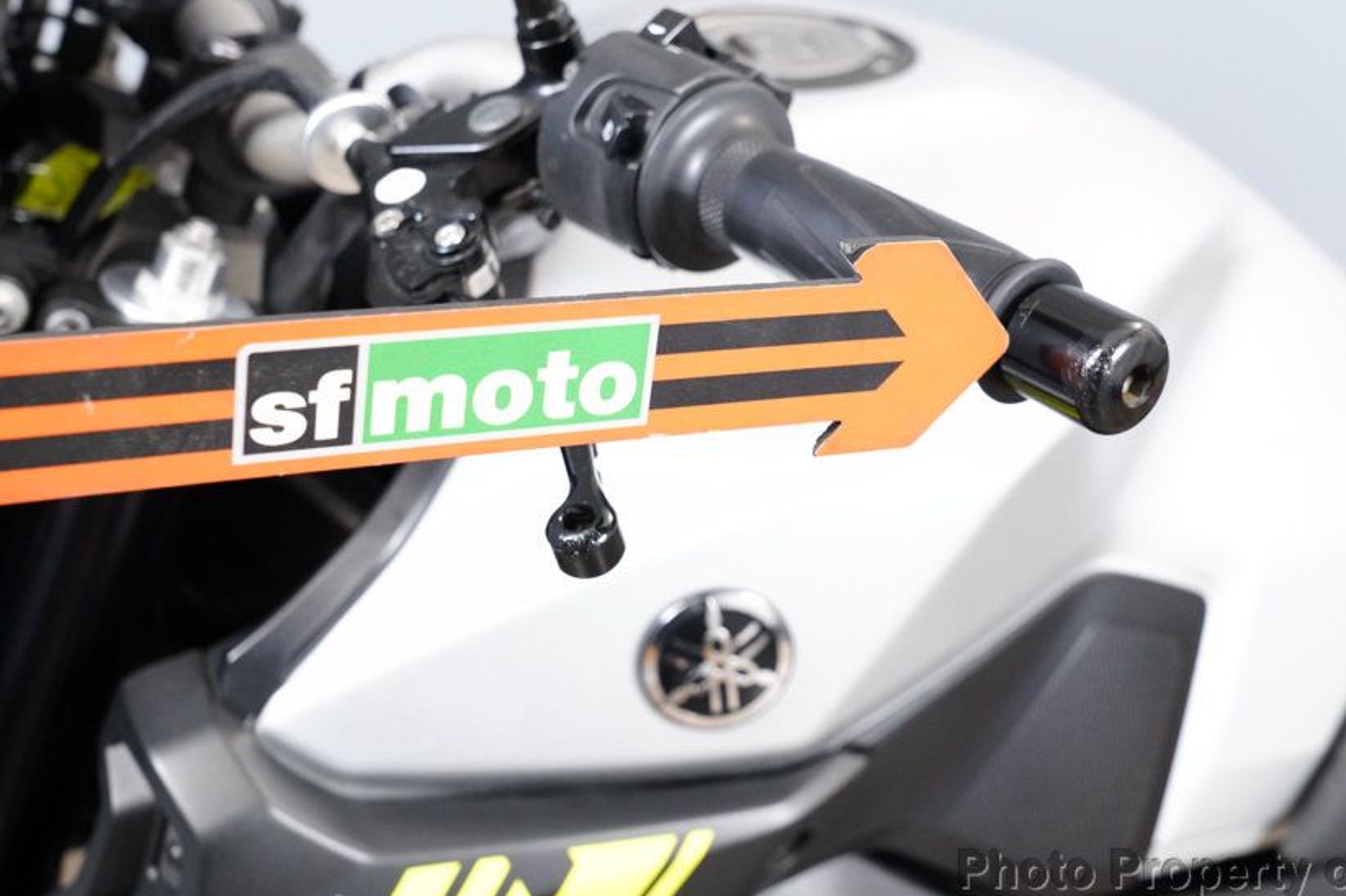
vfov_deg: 22.2
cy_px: 361
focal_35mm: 61
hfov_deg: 32.8
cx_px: 824
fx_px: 2280
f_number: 7.1
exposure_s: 1/80
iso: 5000
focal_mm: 49
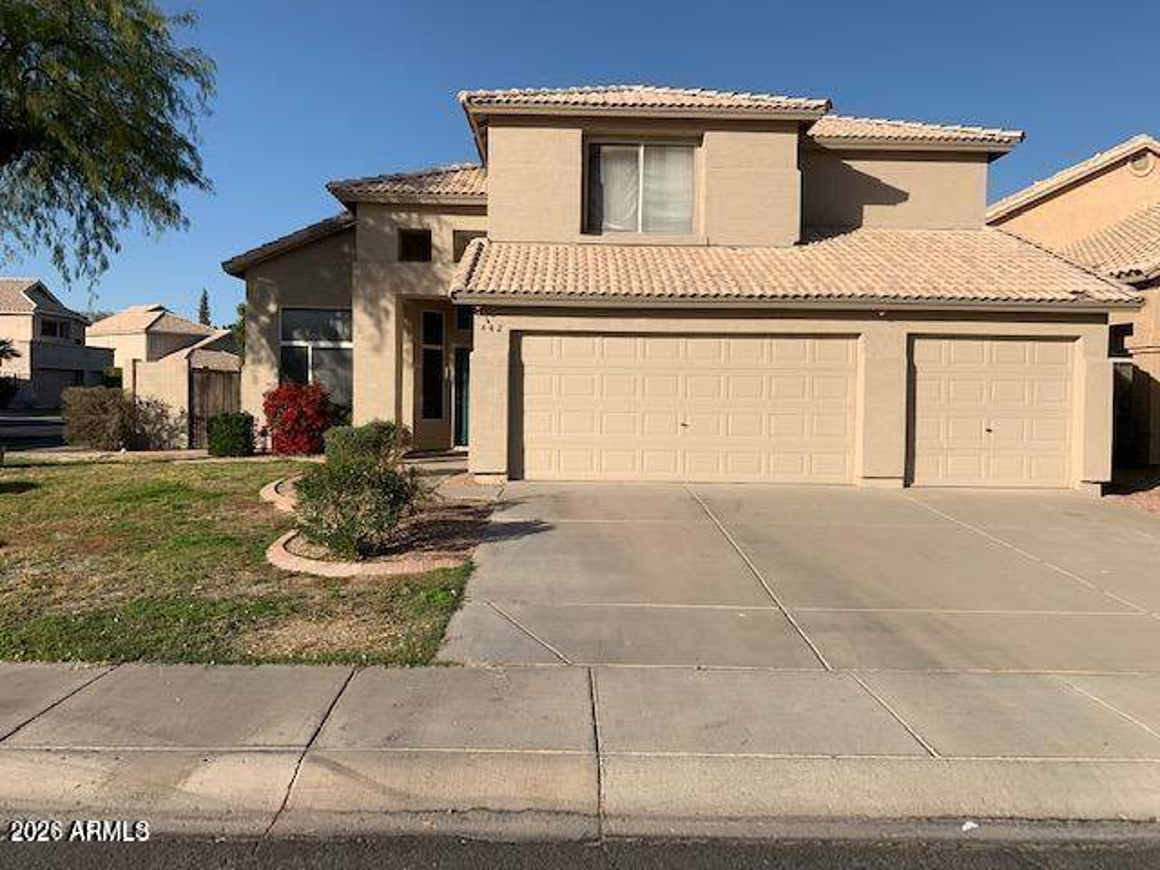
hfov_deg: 67.3
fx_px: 871
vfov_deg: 53.1
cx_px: 580
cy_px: 435
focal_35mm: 26
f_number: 1.8
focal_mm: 4.25
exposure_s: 1/2833
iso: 25
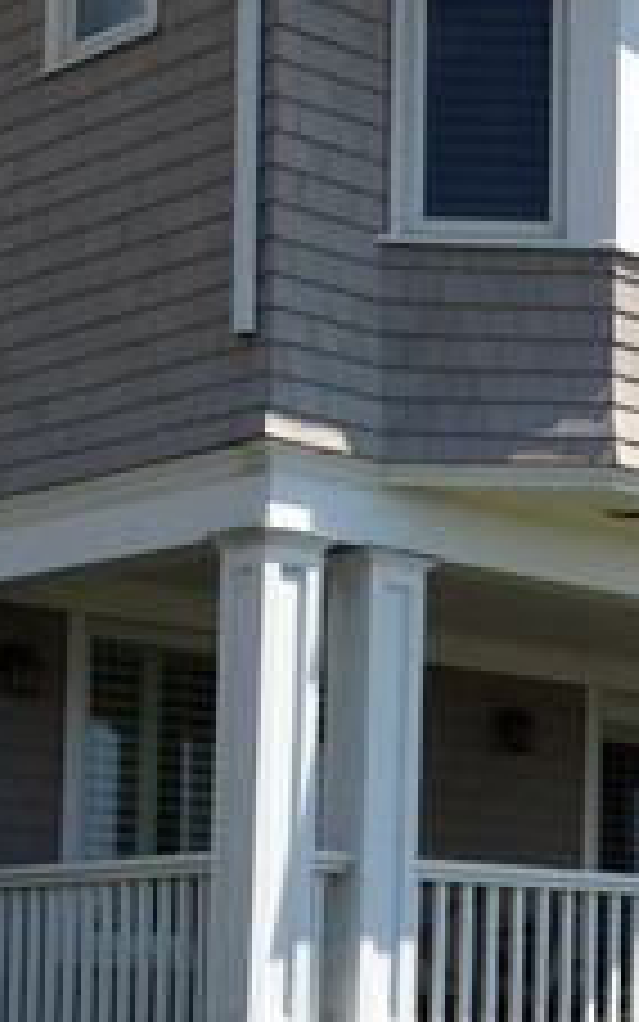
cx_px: 994
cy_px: 876
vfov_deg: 18.8
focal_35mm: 109
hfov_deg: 11.5
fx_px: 3035
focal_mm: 4.28
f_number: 2.4
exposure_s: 1/2045
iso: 64
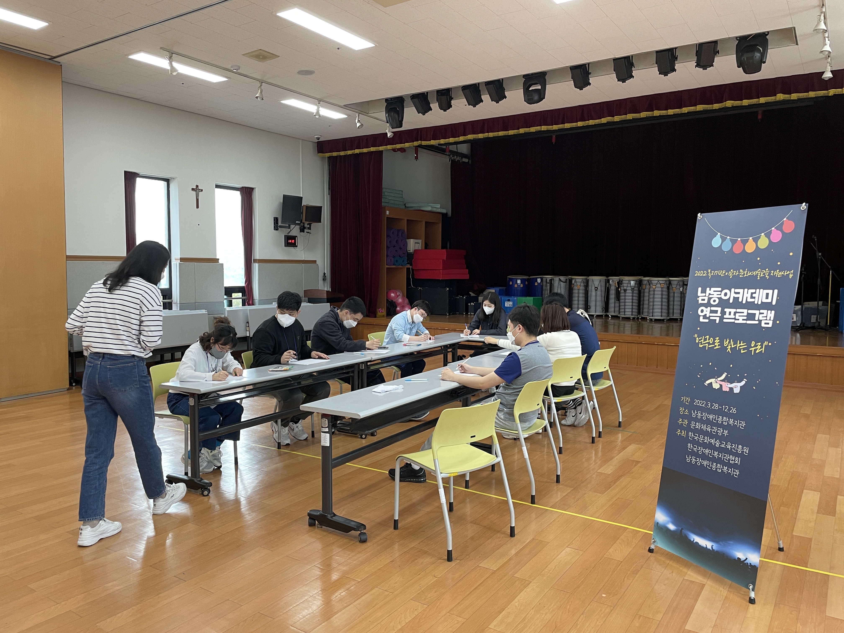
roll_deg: +0.0
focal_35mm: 26
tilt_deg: -3.5
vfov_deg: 53.1
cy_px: 316
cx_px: 422
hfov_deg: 67.3
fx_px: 634
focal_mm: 4.2
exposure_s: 1/88
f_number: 1.6
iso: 125
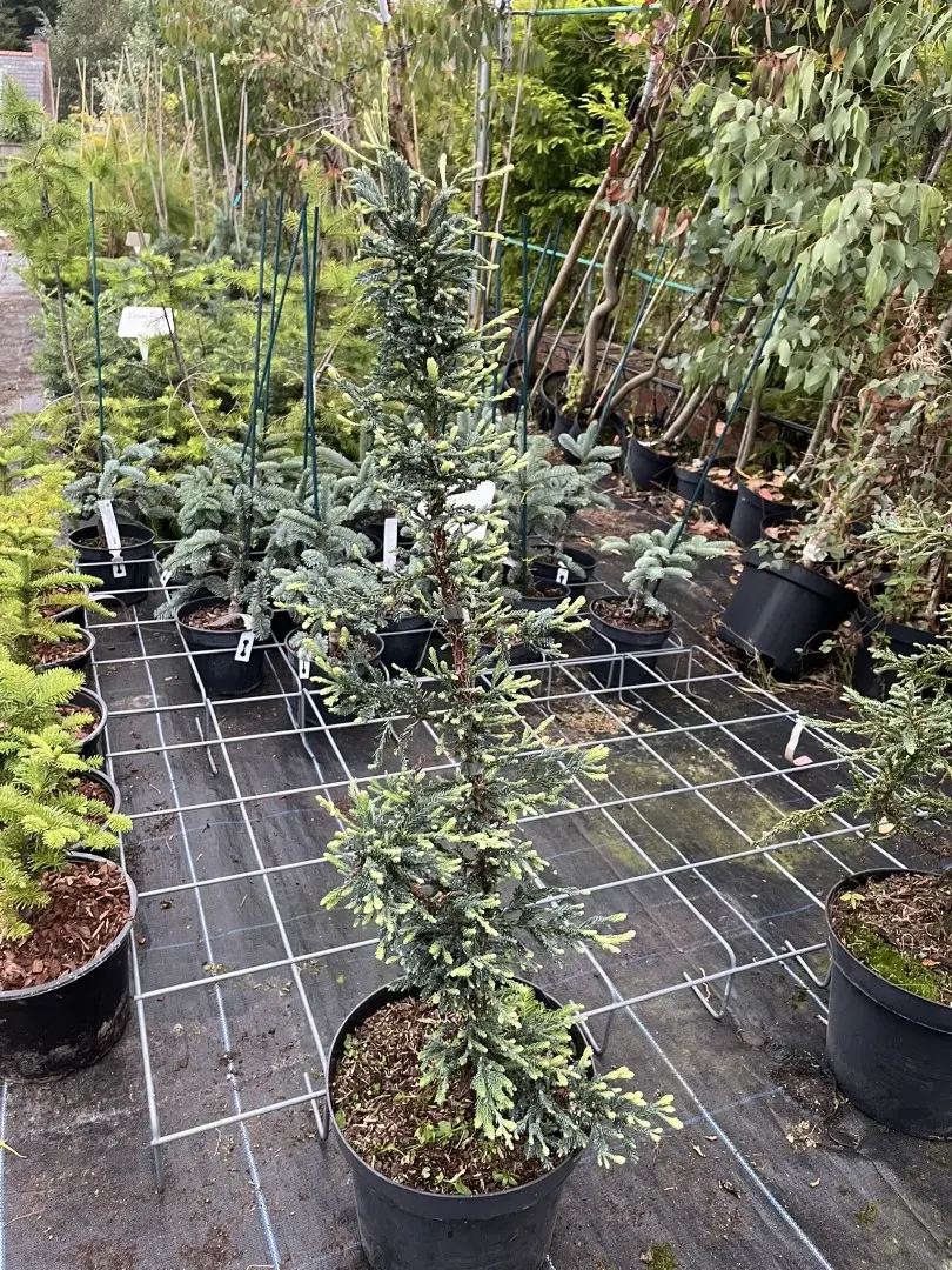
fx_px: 953
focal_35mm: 26
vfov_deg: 67.3
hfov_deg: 53.1
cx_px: 476
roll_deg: -4.2
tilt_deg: -25.6
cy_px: 635
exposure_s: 1/60
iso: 250
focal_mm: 5.1
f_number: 1.6
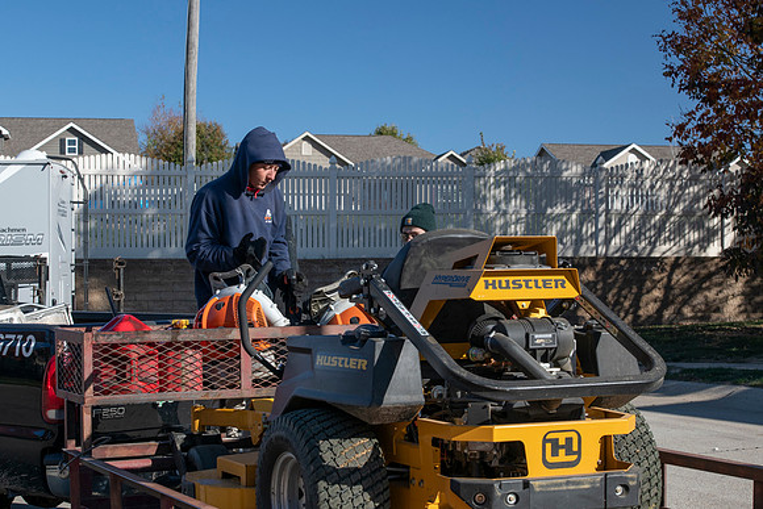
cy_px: 254
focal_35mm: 70
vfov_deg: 19.5
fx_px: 1484
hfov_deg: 28.8
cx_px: 382
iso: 320
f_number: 10
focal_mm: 70
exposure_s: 1/250
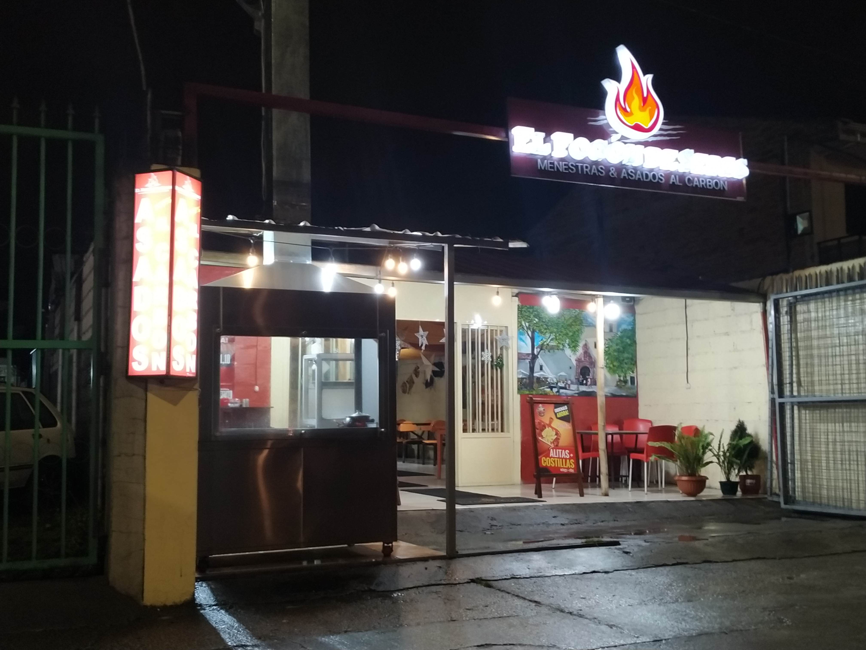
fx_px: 600
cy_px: 325
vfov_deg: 56.8
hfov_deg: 71.6
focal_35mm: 24
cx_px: 433
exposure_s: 1/20
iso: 250
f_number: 1.9
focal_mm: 3.94
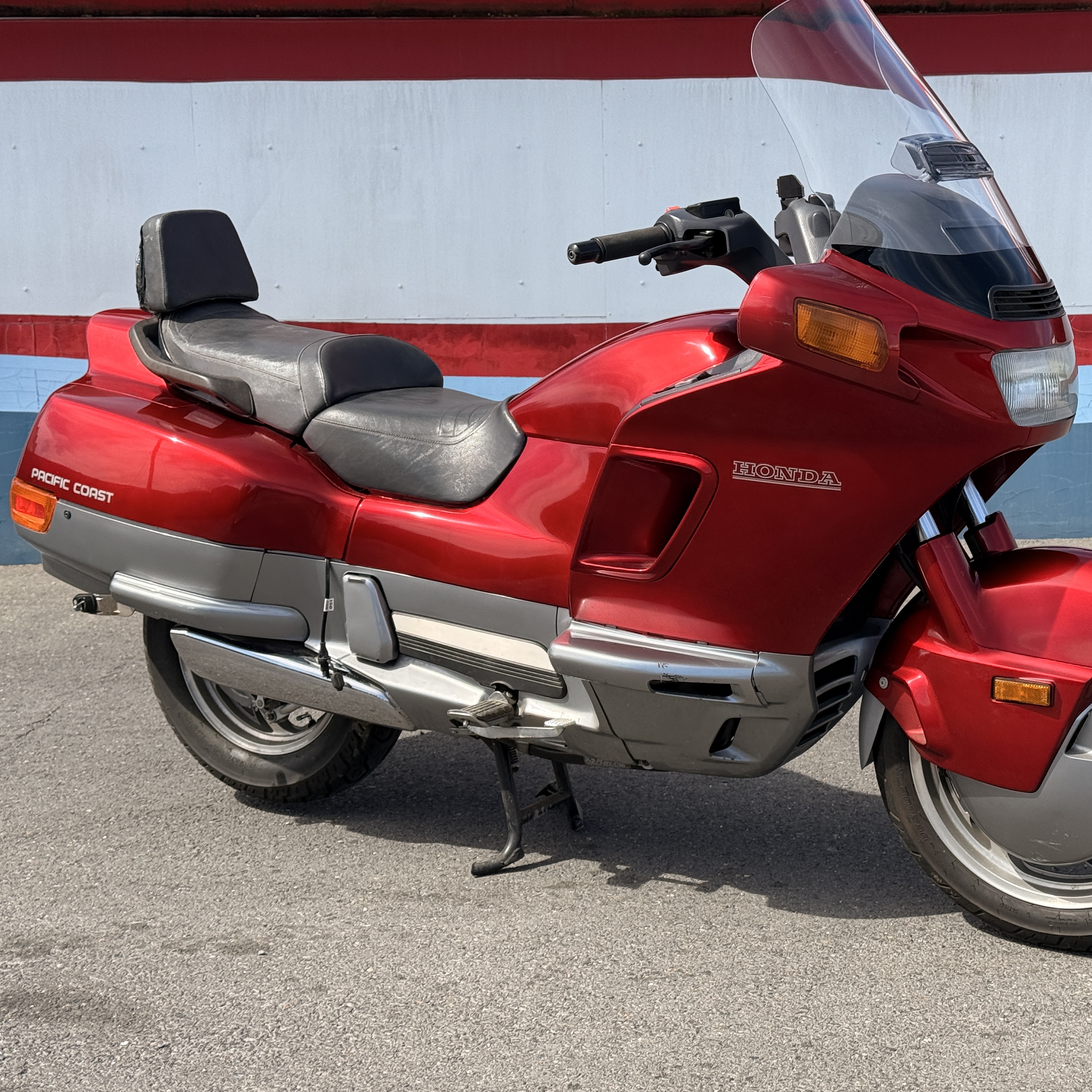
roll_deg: +1.4
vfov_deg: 30.0
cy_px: 548
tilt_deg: -10.3
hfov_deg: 30.0
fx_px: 2034
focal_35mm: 57
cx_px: 633
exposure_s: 1/2208
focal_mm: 6.76
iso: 64
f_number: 1.78
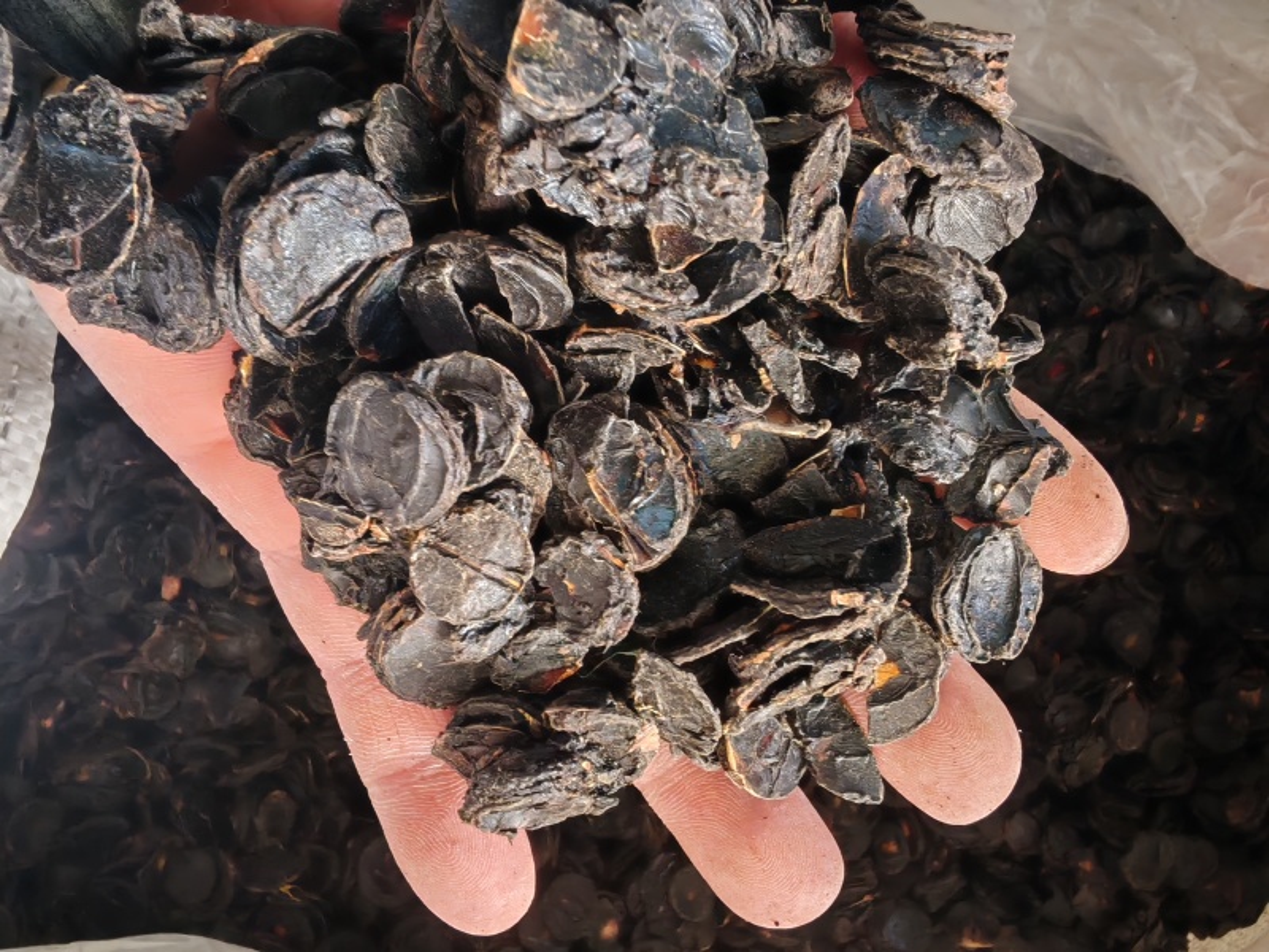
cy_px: 476
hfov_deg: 67.3
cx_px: 634
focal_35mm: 26
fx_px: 953
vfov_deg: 53.1
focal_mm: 1.96
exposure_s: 1/33
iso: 100
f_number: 2.2
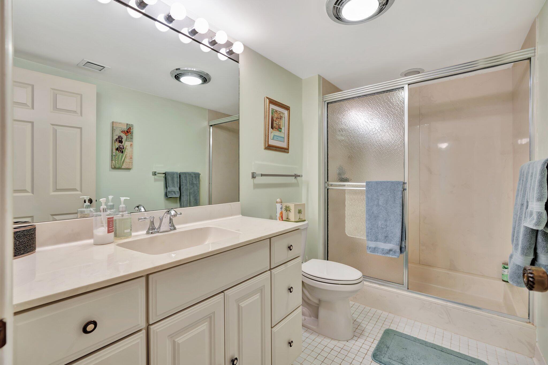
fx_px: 244
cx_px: 274
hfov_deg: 96.7
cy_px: 182
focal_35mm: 16
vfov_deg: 73.7
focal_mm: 16
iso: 100
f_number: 5.6
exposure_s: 1/4
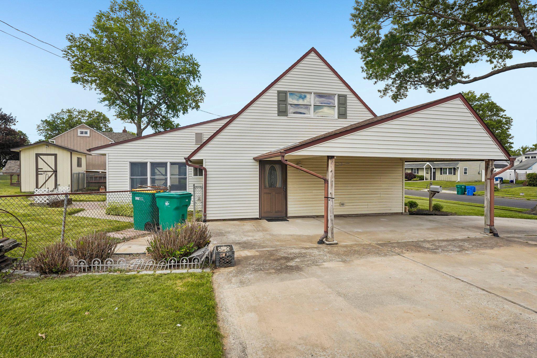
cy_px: 179
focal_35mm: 18
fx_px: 276
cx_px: 268
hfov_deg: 88.4
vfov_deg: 65.9
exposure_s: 1/1250
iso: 500
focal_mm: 18.5
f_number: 8
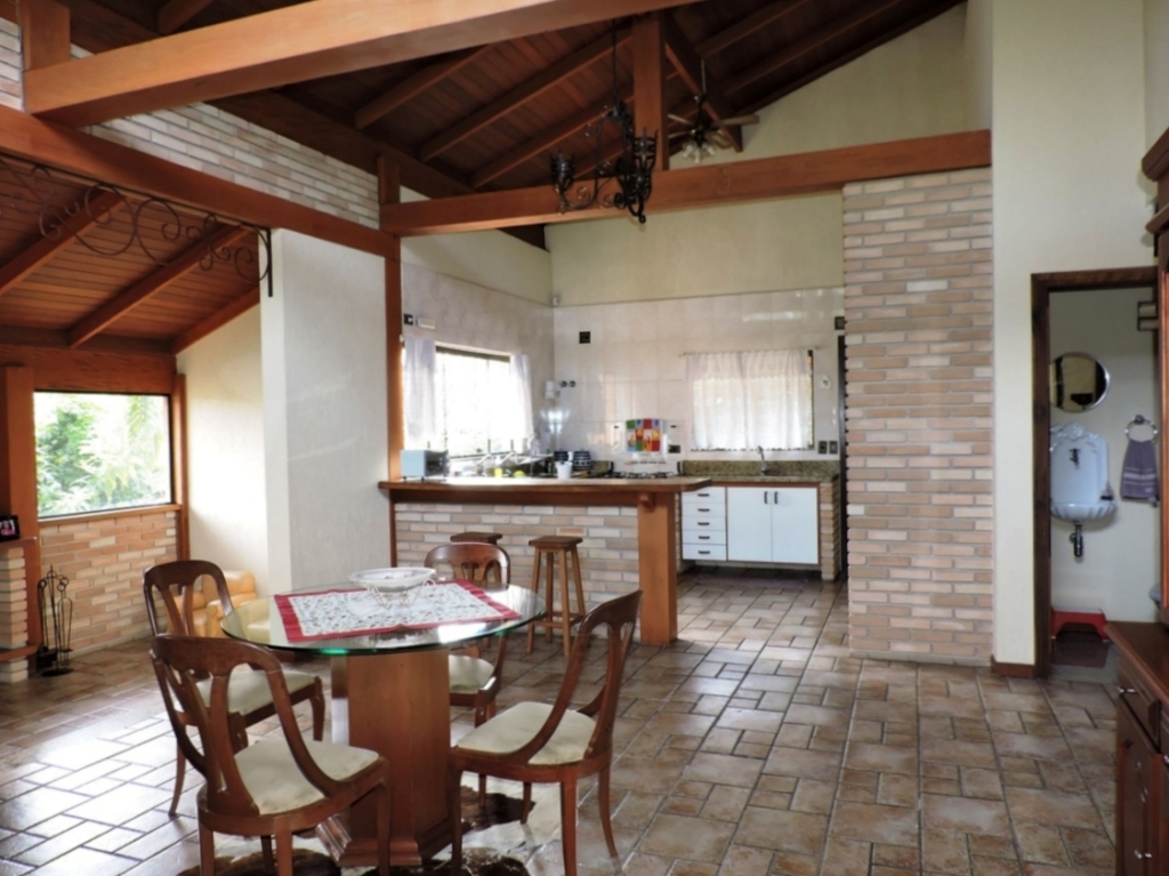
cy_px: 438
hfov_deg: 71.6
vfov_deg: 56.8
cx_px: 584
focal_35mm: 24
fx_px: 810
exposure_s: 1/40
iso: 140
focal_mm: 4.3
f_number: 3
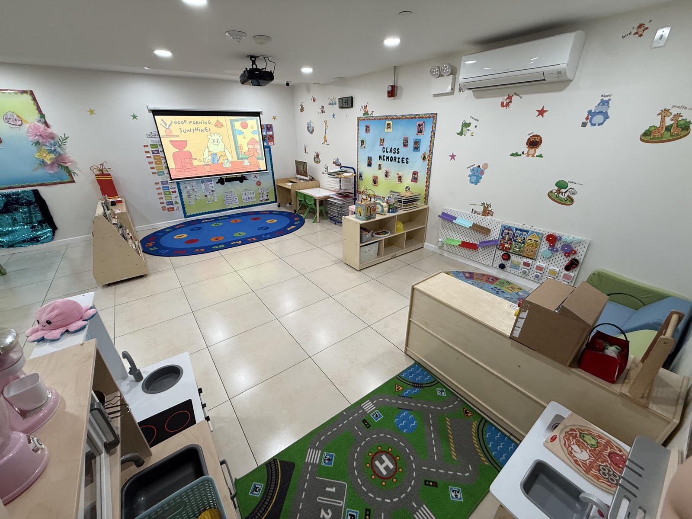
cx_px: 346
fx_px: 280
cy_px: 260
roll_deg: +0.7
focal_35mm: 14
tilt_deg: -24.6
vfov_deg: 85.7
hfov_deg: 102.1
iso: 160
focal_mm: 2.22
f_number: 2.2
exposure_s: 1/120
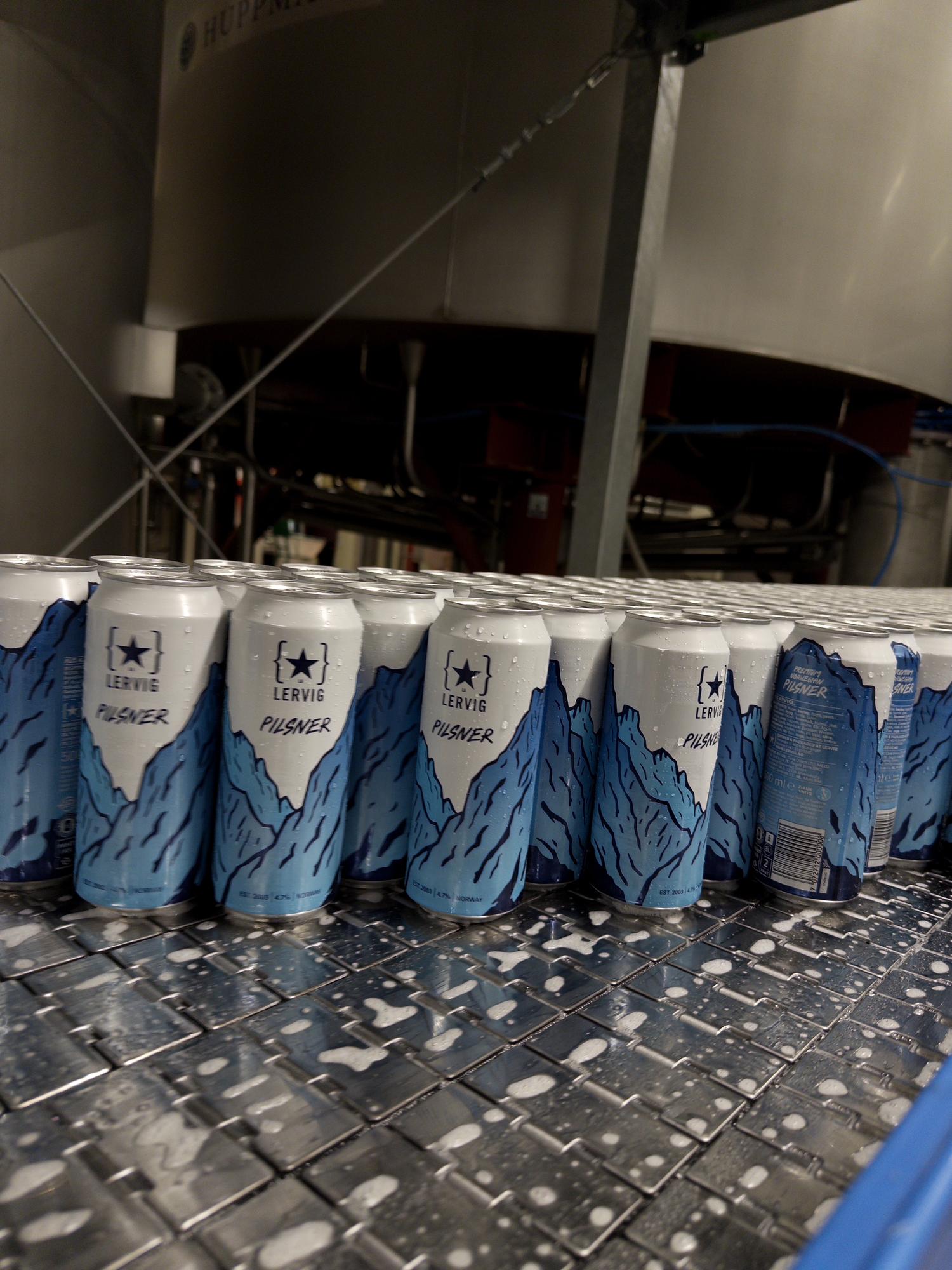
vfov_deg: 71.6
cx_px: 476
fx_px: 880
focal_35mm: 24
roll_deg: -5.7
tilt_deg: -8.5
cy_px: 635
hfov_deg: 56.8
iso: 125
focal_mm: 6.76
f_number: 1.78
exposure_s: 1/100
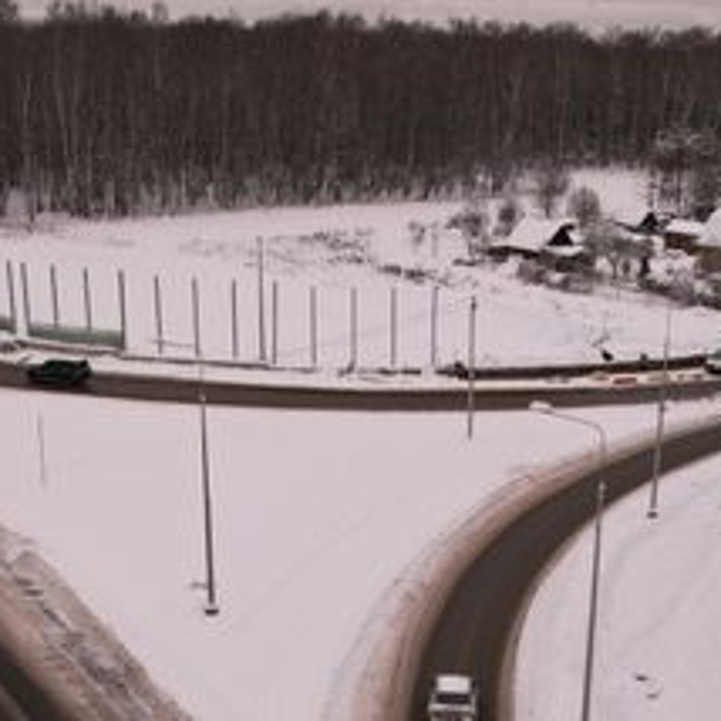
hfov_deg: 28.1
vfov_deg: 26.8
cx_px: 413
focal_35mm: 61
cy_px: 697
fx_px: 1437
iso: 100
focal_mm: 8.38
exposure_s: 1/640
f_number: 2.8
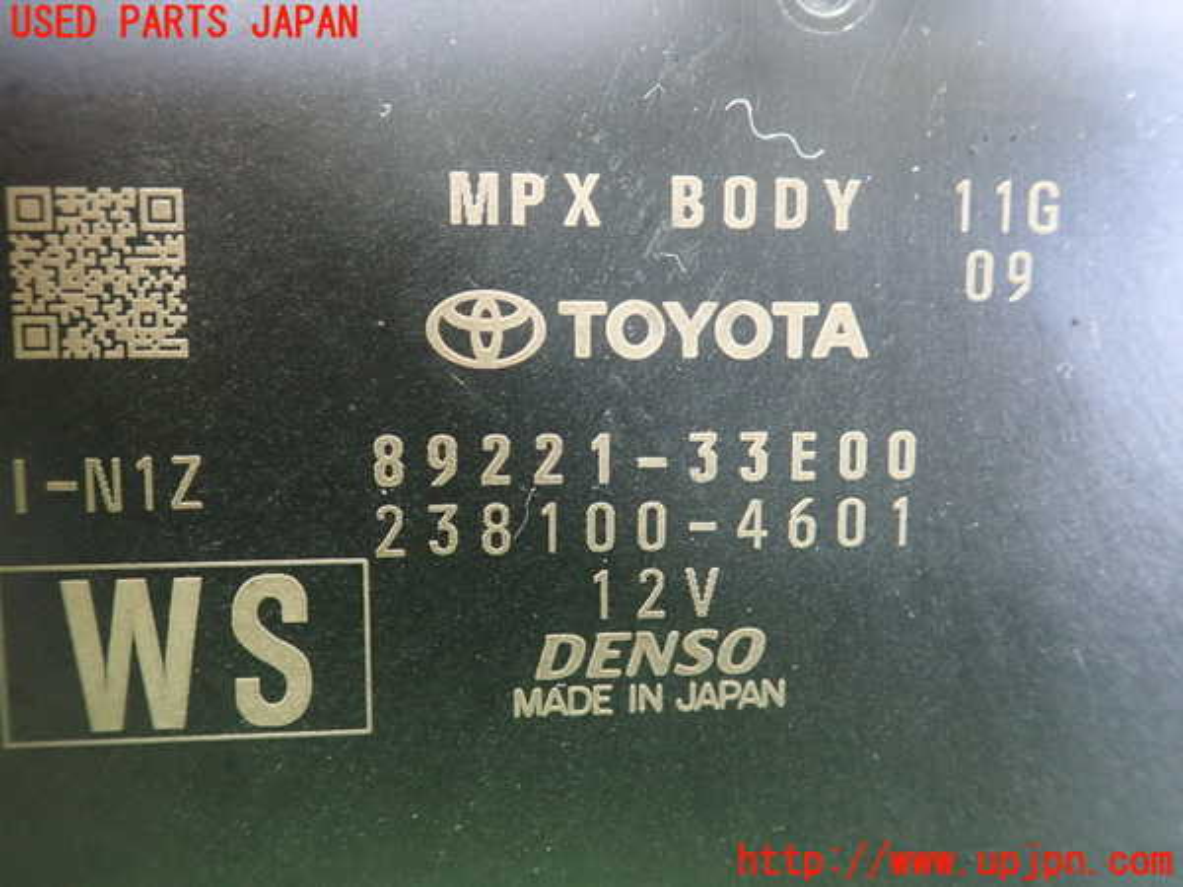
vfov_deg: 46.8
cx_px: 592
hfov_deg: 60.0
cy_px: 444
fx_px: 1025
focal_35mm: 30
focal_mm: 5.5
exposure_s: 1/30
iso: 800
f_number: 2.3
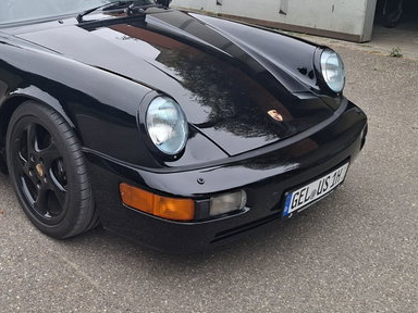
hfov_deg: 40.4
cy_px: 97
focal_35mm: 46
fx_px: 555
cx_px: 118
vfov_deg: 31.2
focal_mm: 5.54
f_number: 1.8
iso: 50
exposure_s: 1/269
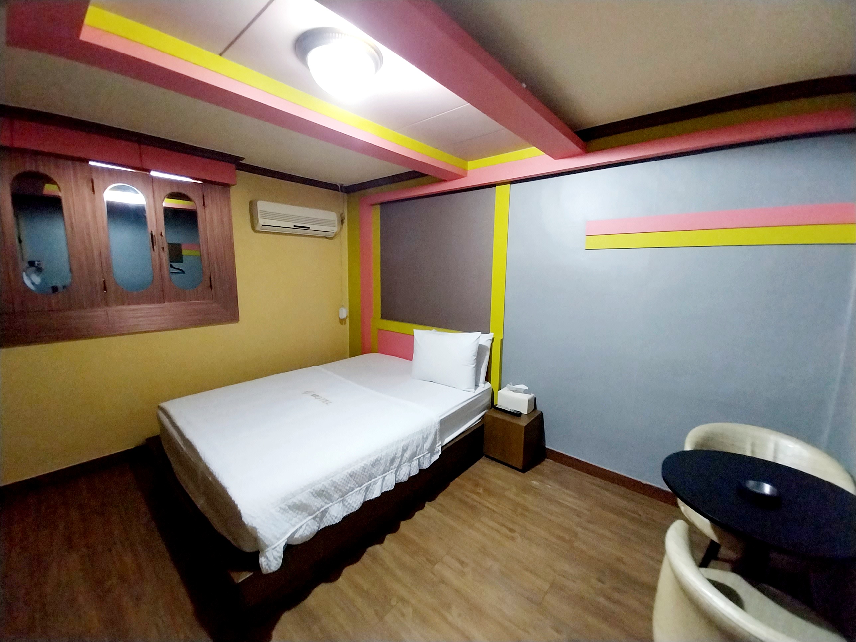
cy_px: 321
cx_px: 428
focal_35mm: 13
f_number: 2.2
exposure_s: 1/15
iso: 320
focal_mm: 1.3
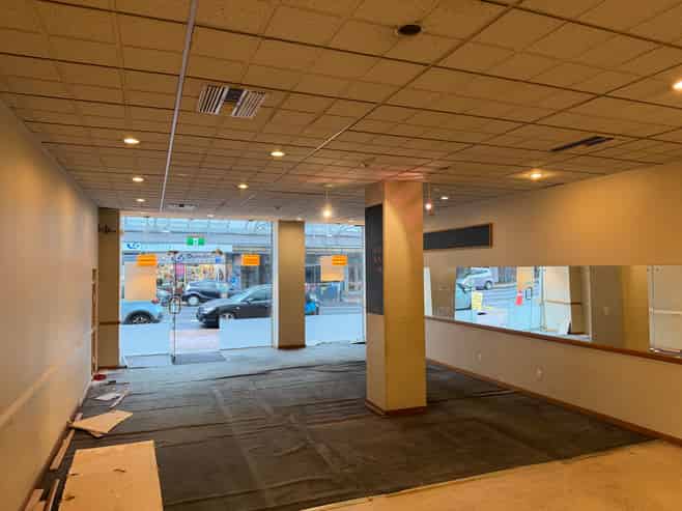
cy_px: 256
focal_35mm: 24
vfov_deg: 56.8
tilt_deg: +1.8
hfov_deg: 71.6
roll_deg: +0.4
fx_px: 473
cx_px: 341
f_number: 1.78
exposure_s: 1/50
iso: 125
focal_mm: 6.76
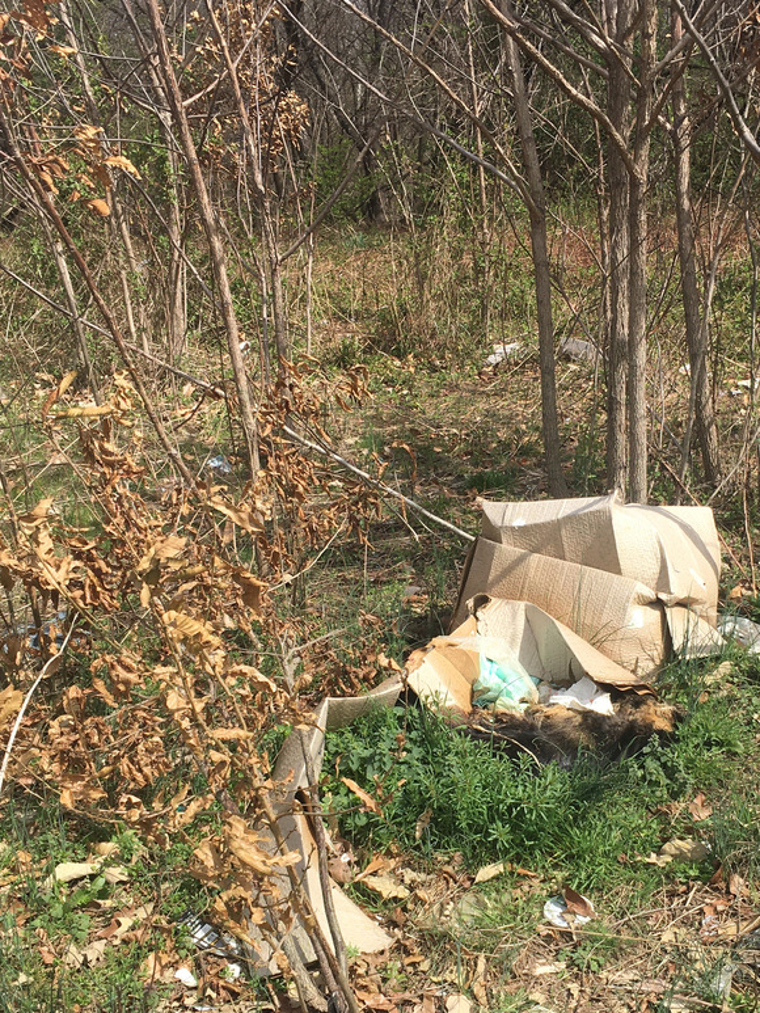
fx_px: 1317
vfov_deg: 42.0
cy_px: 583
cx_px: 482
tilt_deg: -20.0
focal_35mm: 45
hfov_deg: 32.0
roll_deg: +3.5
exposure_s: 1/1479
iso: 25
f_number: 2.2
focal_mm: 4.15
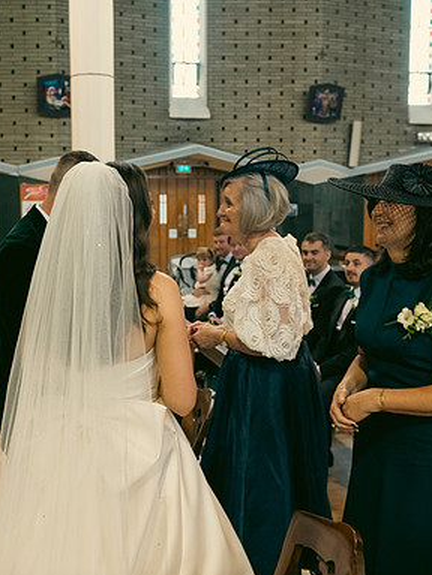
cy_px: 288
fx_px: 749
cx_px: 182
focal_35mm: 45
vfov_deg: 42.1
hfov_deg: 32.1
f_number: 3.5
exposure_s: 1/160
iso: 1000
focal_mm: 31
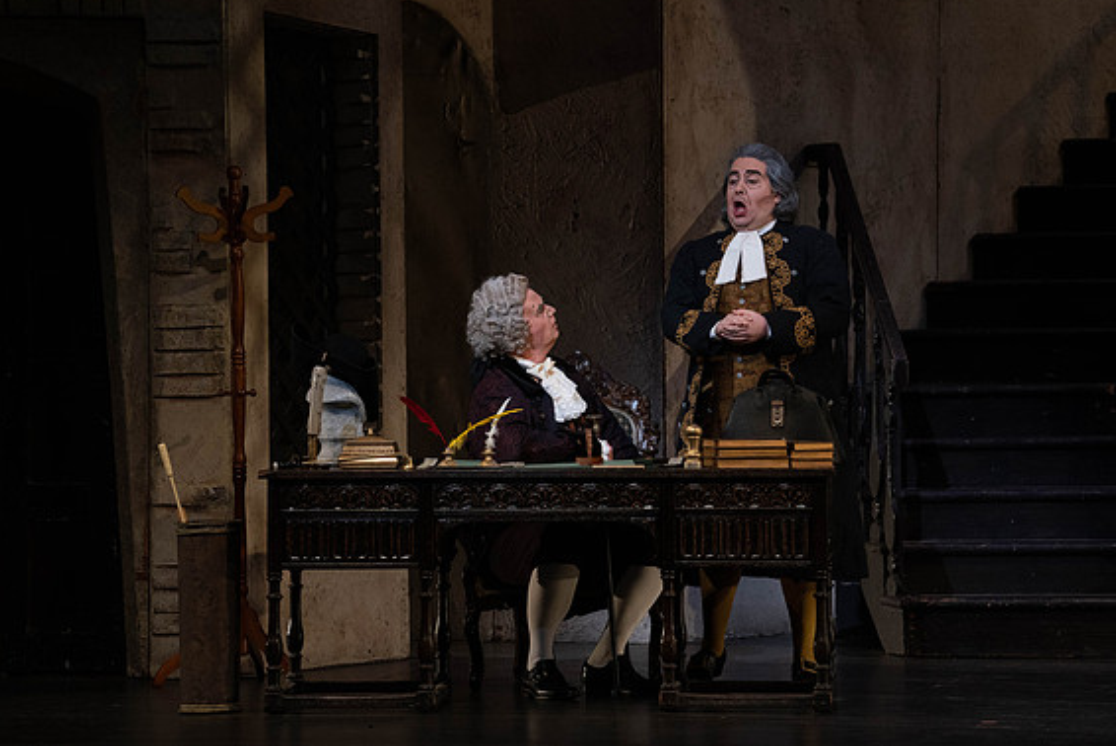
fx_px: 6358
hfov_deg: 10.0
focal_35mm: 205
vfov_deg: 6.7
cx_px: 552
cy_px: 368
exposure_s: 1/250
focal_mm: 200
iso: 3200
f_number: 9
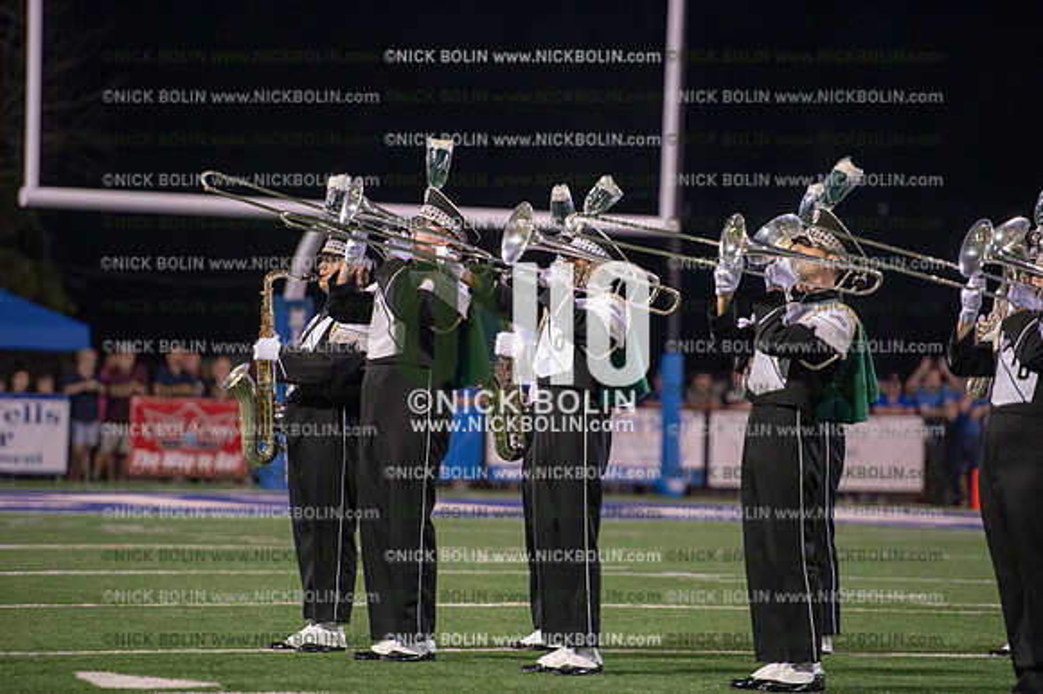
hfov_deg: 10.3
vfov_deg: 6.9
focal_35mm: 200
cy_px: 347
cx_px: 522
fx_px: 5791
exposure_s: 1/320
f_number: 2.8
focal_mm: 200
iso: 4000
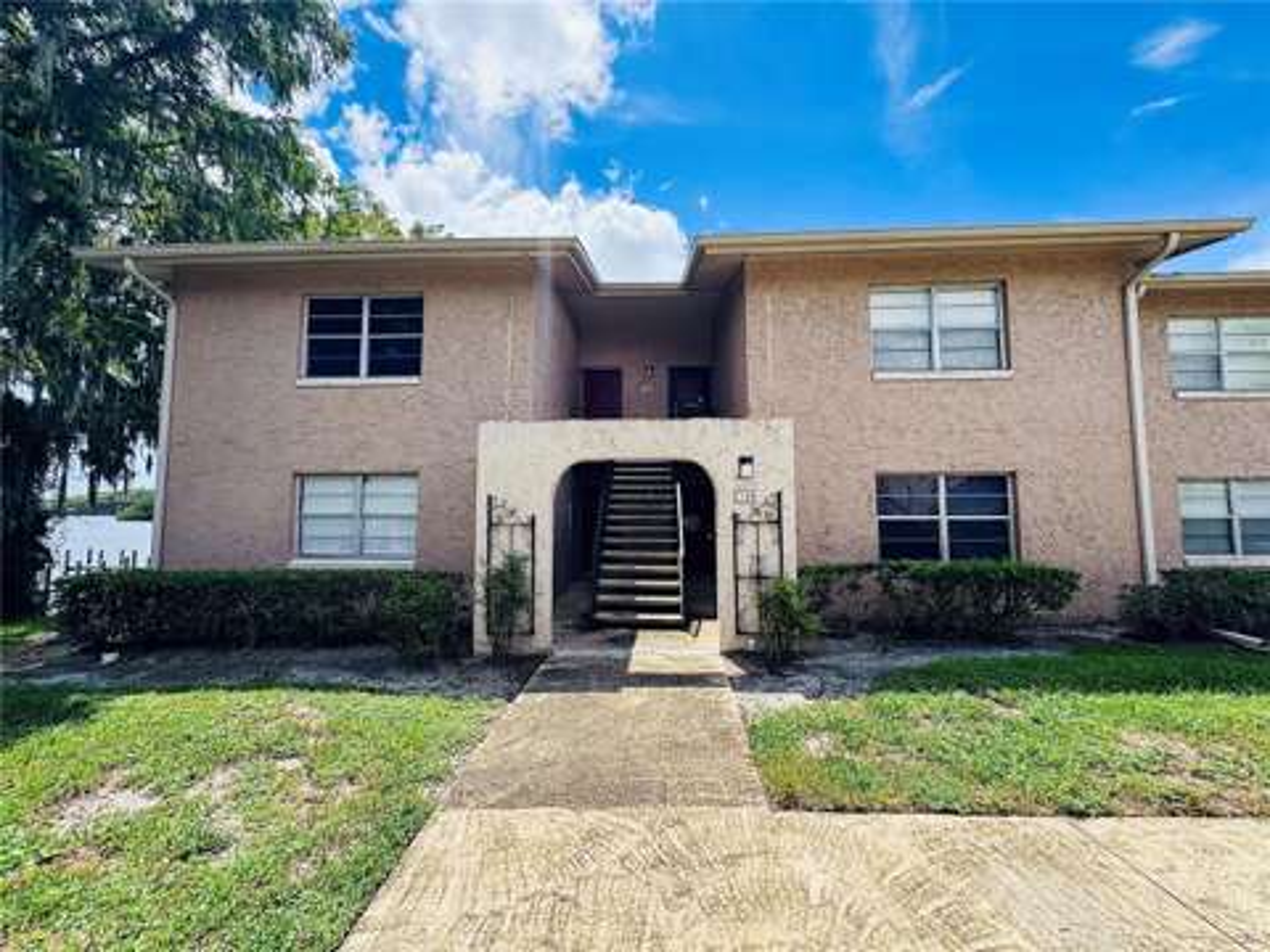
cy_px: 476
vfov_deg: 85.7
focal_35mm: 14
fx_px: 514
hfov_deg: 102.1
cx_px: 635
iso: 40
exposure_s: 1/756
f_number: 2.2
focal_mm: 2.22
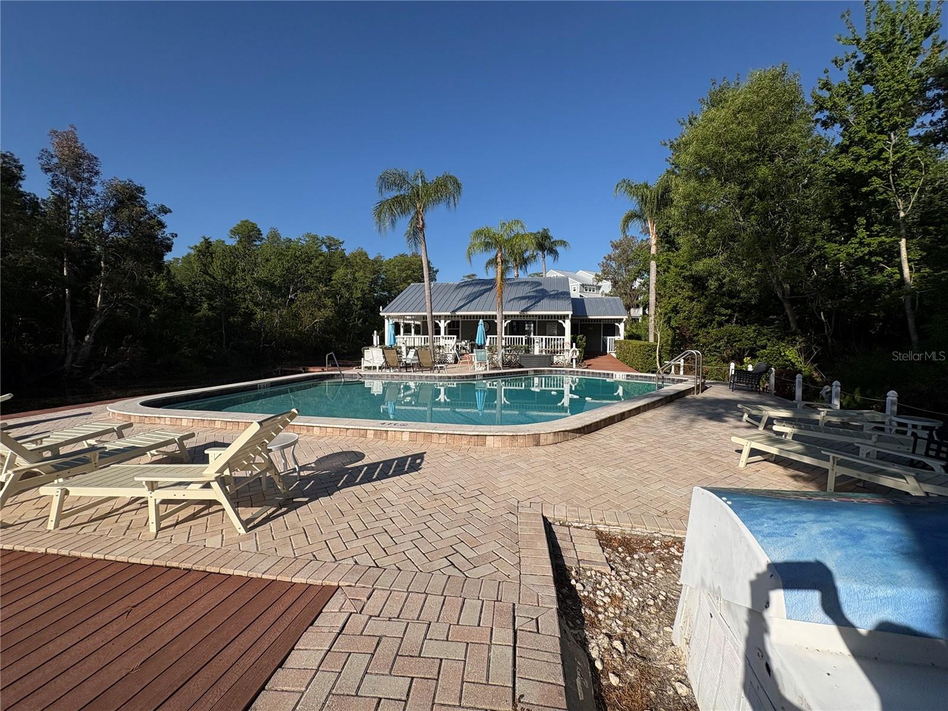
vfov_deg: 85.7
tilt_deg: -1.8
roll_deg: -1.3
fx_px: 383
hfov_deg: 102.1
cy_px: 356
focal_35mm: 14
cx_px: 474
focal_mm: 2.22
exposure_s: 1/4132
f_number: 2.2
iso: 50
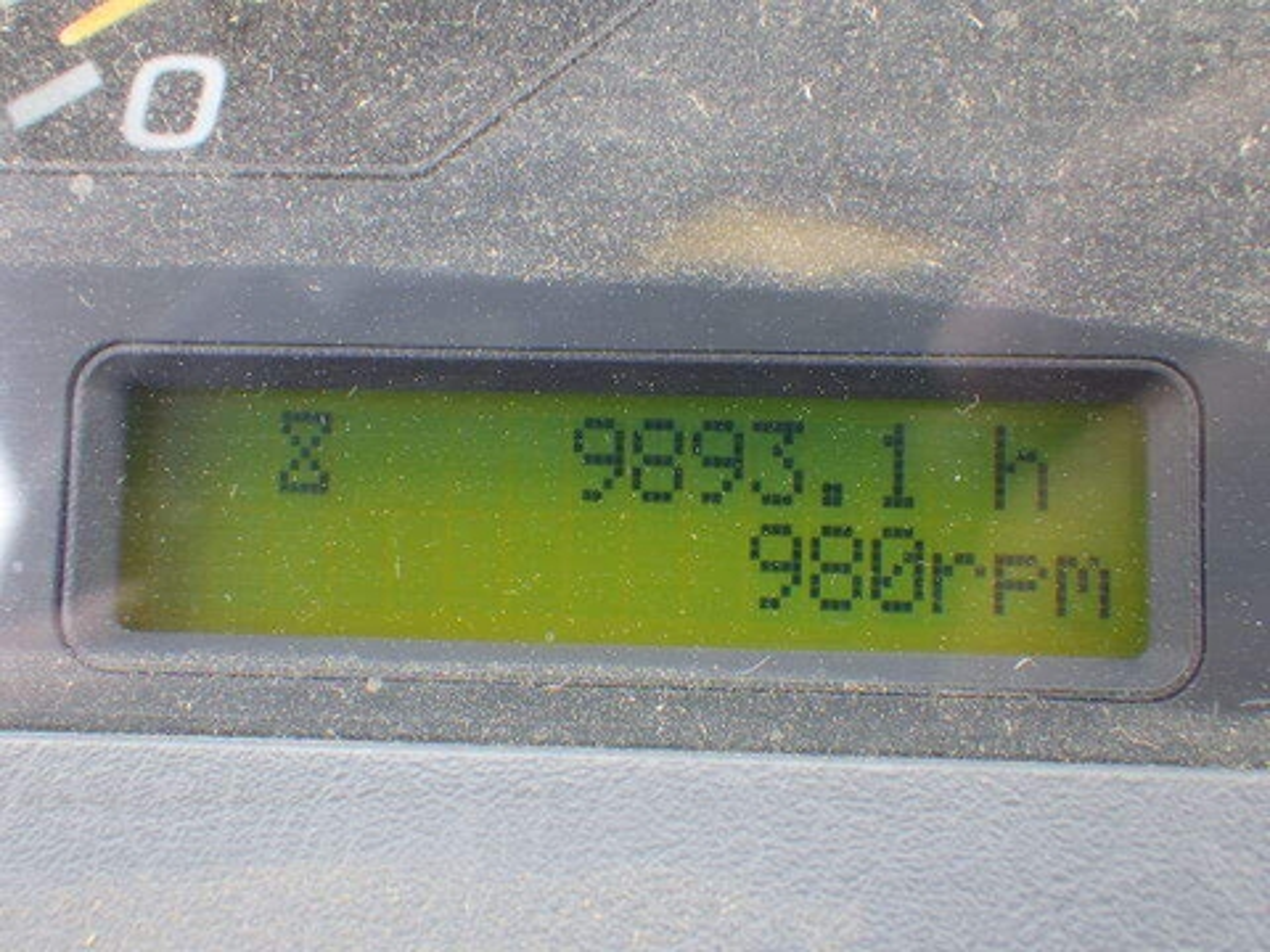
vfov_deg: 34.3
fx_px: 1541
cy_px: 476
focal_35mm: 42
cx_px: 635
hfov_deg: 44.8
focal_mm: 7.5
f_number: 4.2
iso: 200
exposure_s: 1/50
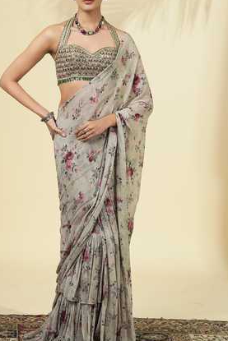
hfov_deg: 15.9
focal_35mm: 86
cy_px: 158
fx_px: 816
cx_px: 88
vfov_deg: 23.6
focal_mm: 68
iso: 500
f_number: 8
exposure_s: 1/160
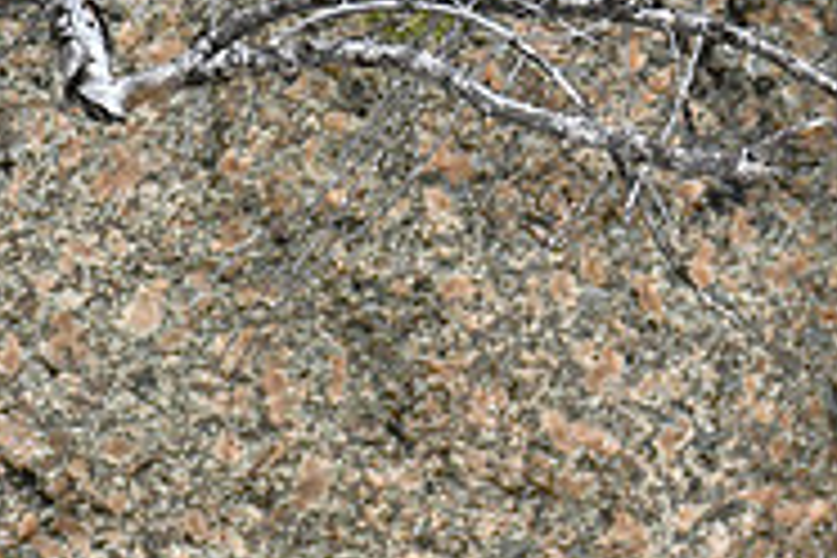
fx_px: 32664
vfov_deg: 1.0
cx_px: 891
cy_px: 763
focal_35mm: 1405
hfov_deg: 1.5
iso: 500
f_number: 5.6
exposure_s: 1/500
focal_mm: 300
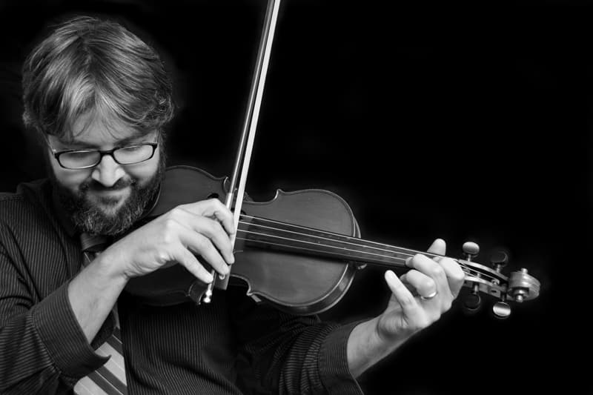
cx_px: 296
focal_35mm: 45
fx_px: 741
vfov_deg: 29.9
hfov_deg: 43.6
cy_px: 198
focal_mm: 30
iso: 320
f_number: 4.5
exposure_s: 1/60
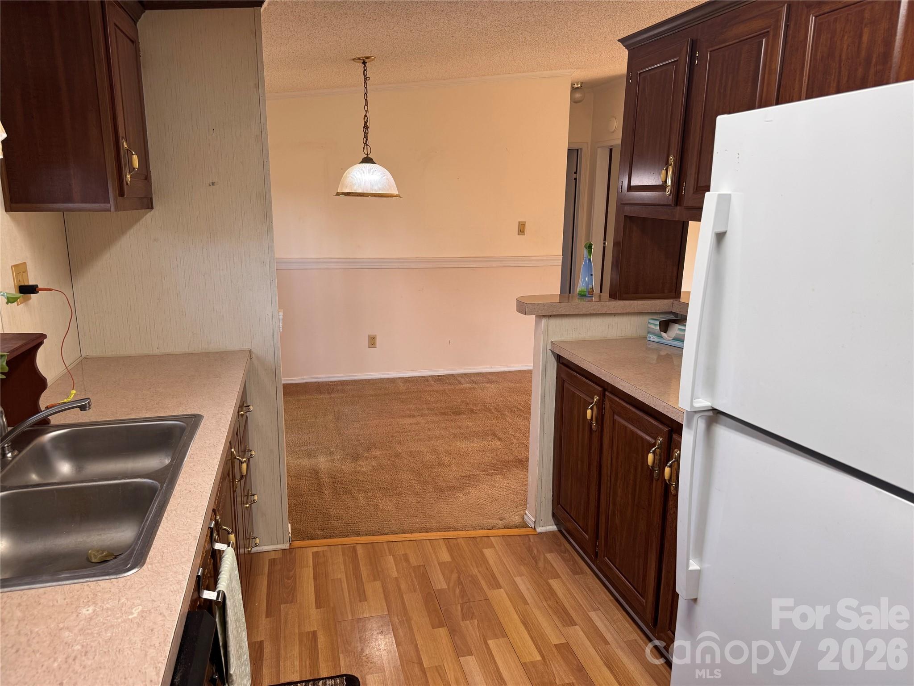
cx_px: 457
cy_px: 343
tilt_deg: -12.2
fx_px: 634
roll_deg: +0.3
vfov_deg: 56.8
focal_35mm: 24
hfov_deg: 71.6
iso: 100
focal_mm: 6.76
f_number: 1.78
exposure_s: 1/120
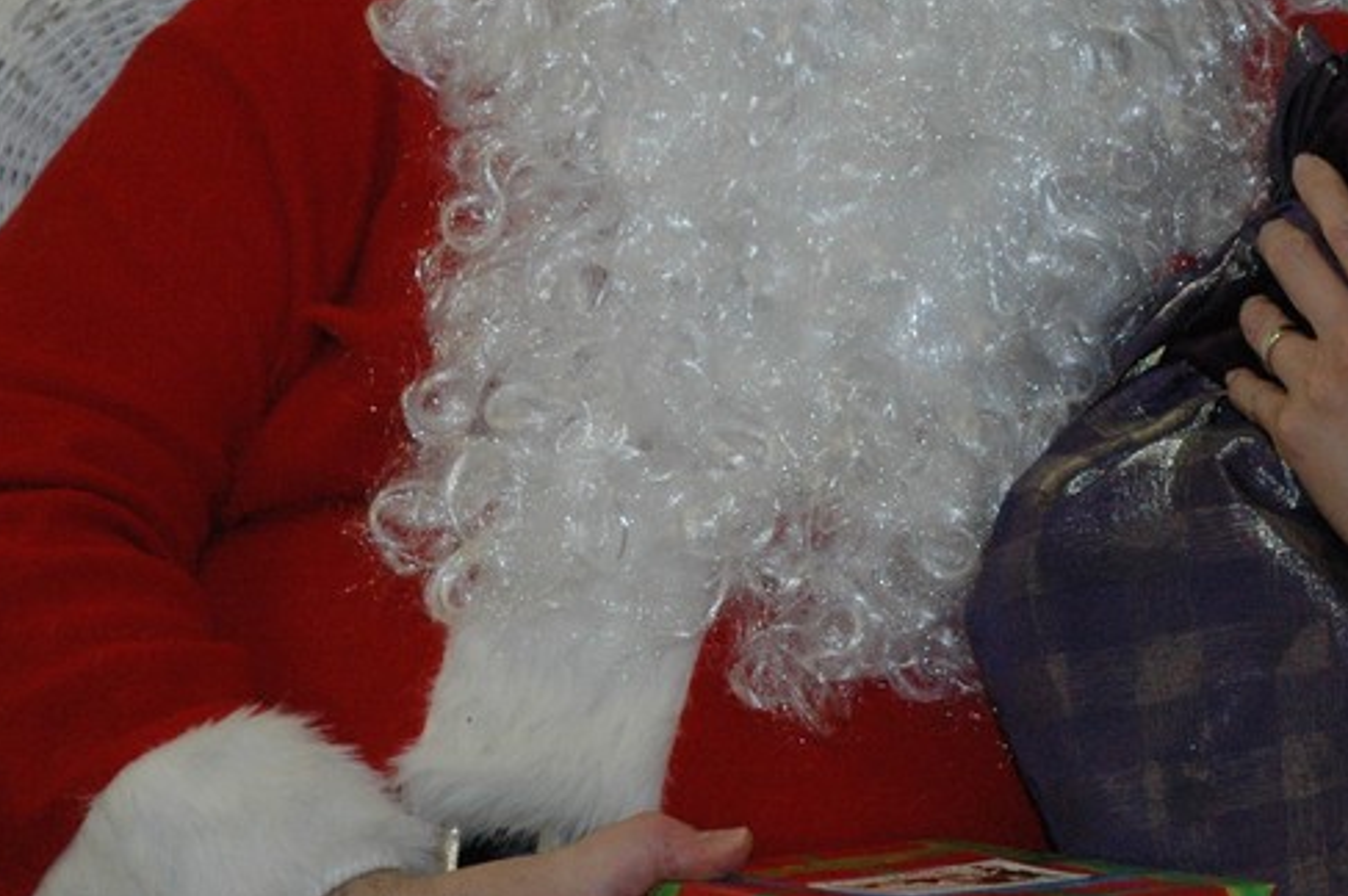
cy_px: 170
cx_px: 1151
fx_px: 6137
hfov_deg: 12.5
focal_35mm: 164
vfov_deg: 8.3
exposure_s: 1/60
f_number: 6.3
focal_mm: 52
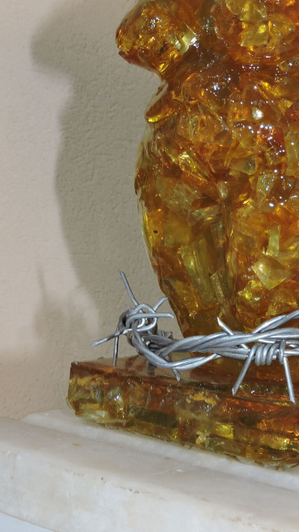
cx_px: 166
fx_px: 860
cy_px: 223
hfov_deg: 19.7
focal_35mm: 61
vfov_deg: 34.3
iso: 100
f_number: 3.5
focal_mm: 5.4
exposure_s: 1/15
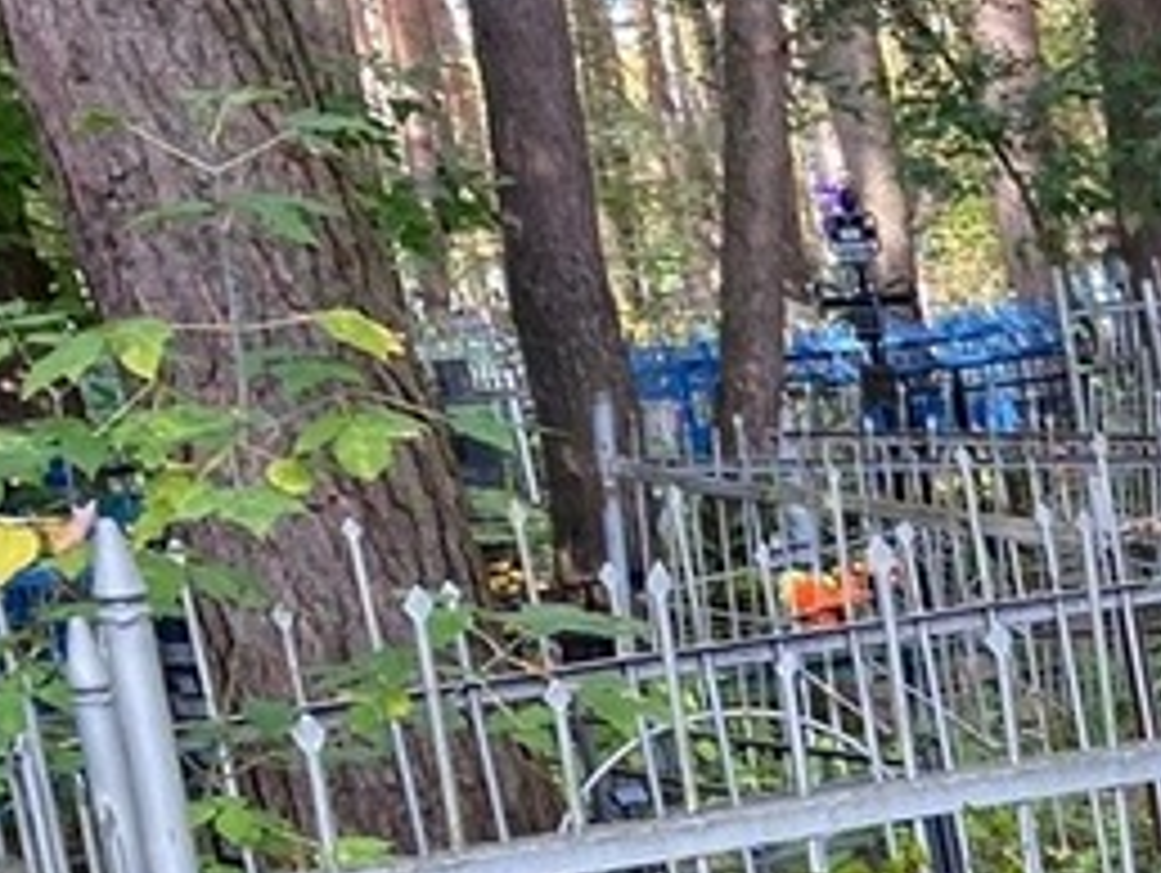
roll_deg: +2.0
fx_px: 3458
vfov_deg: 13.8
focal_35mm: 103
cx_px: 2246
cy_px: 1184
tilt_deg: -16.3
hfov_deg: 15.6
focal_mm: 4.25
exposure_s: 1/121
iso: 80
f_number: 1.8
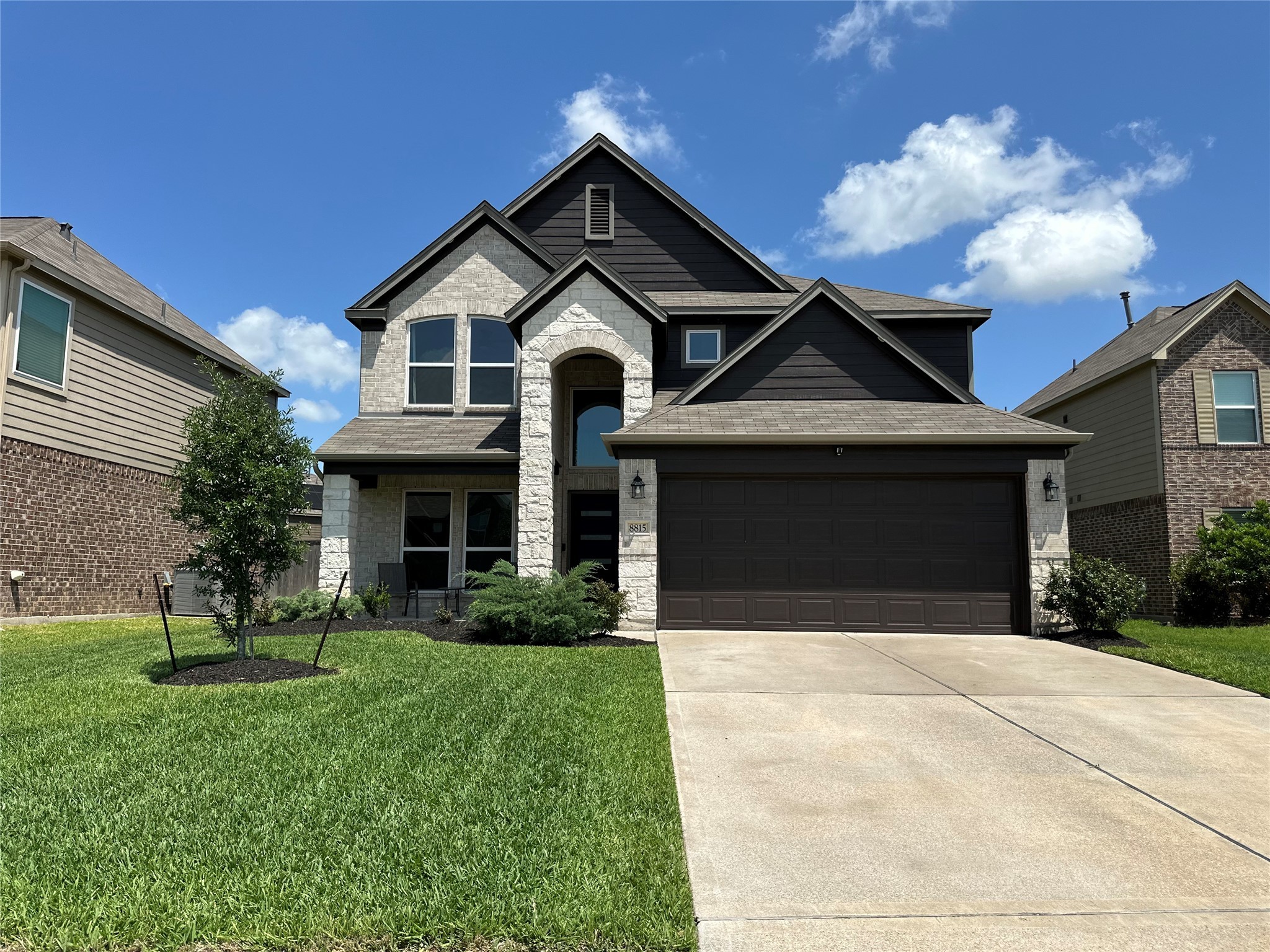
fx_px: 881
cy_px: 476
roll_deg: -0.4
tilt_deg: +8.1
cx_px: 635
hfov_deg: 71.6
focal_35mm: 24
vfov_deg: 56.8
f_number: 1.78
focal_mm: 6.86
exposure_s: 1/6211
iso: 80
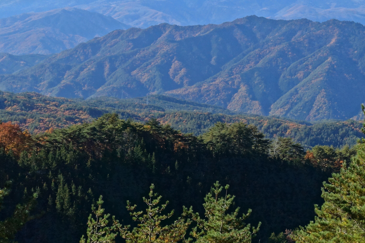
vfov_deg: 10.0
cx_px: 269
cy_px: 62
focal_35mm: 137
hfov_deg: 14.9
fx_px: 1389
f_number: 4
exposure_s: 1/800
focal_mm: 25.7
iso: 125
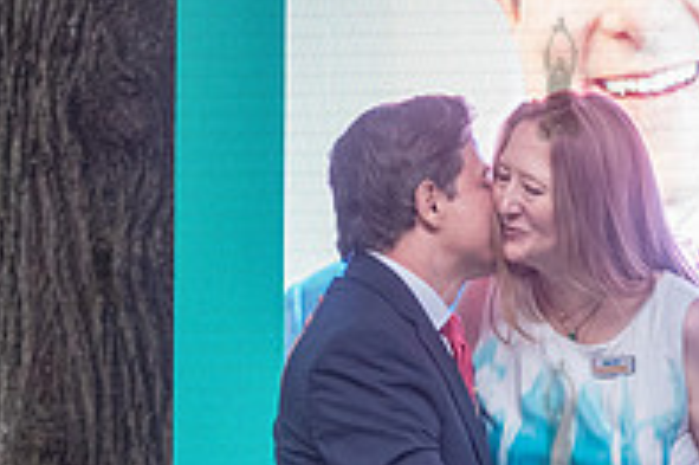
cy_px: 422
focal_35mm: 450
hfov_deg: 4.6
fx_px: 8730
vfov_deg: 3.0
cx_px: 587
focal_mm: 145
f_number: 4
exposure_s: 1/320
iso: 2000
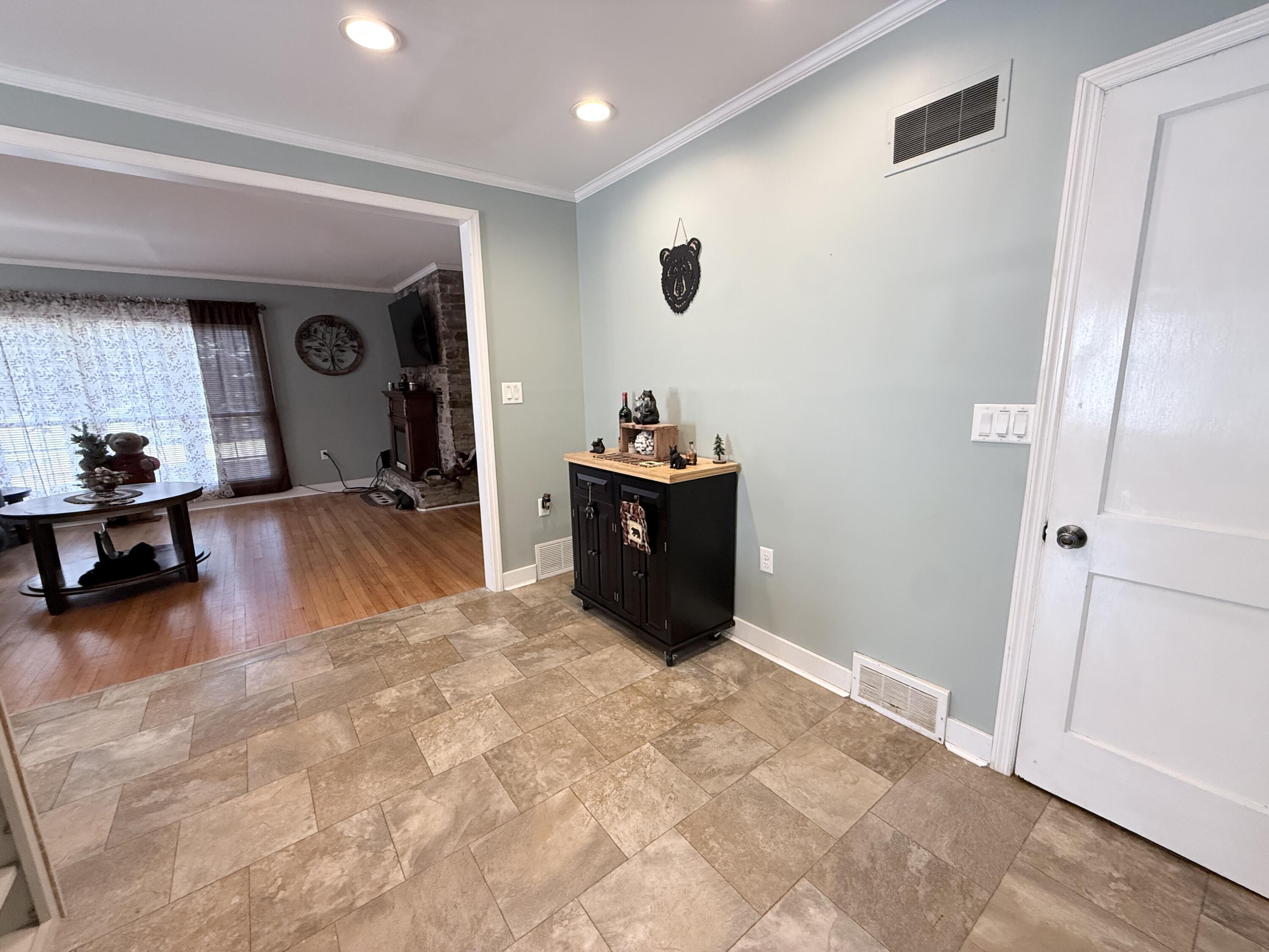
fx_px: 513
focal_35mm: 14
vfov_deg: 85.7
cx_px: 634
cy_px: 476
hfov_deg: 102.1
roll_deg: +1.1
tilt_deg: -10.3
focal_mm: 2.22
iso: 320
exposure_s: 1/120
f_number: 2.2
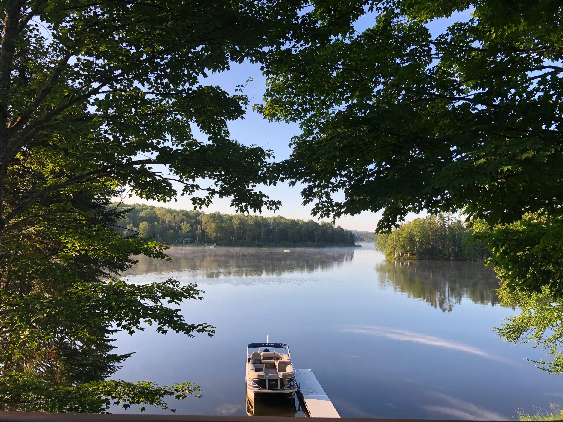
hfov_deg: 63.4
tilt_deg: +3.2
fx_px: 455
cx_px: 282
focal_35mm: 28
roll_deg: -1.9
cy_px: 211
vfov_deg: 49.7
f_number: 1.8
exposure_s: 1/432
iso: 20
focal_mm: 3.99
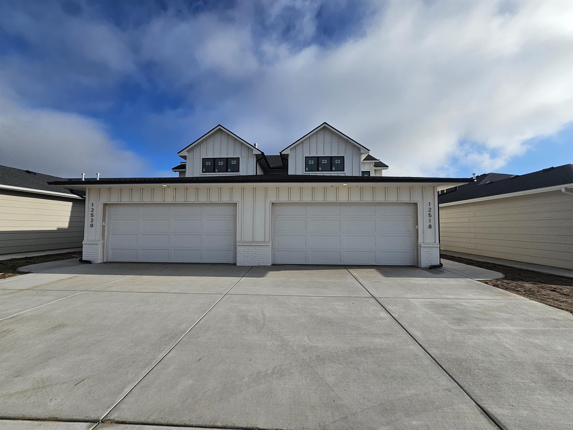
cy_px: 215
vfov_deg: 89.9
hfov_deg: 106.2
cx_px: 286
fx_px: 215
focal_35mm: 13
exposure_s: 1/4291
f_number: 2.2
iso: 50
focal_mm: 2.2
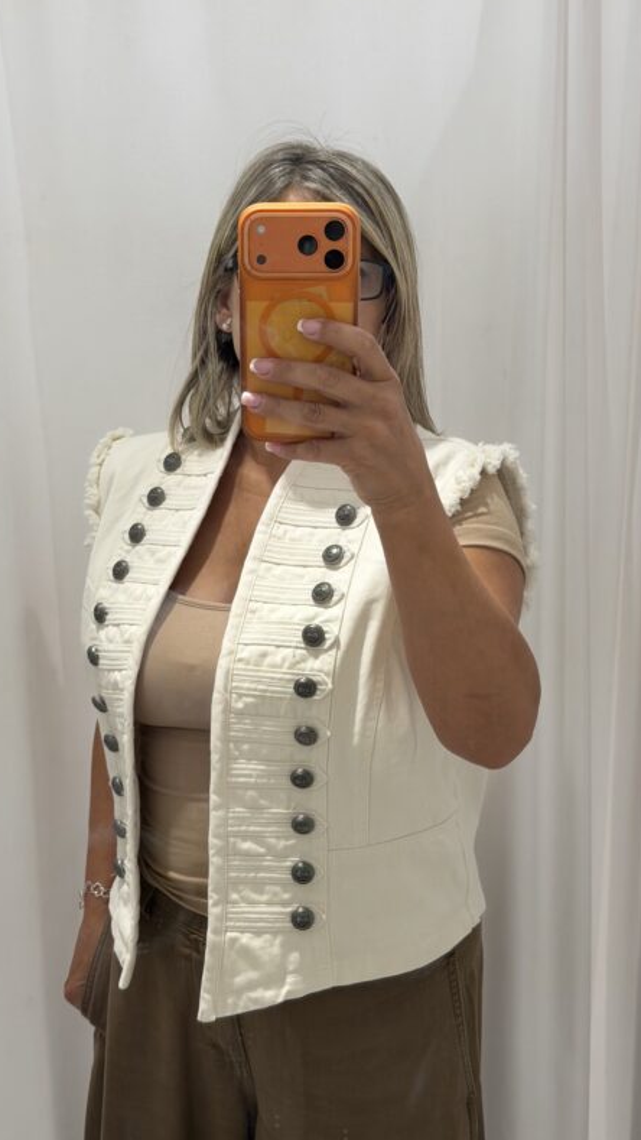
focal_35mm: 53
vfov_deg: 39.2
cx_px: 251
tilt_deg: -10.9
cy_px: 565
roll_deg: +0.8
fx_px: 1601
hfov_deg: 22.6
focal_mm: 6.76
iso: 80
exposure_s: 1/100
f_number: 1.78
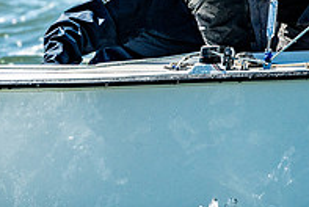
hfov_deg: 1.7
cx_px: 60
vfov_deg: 1.1
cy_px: -79
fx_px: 10504
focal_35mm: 1222
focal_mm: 400
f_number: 11
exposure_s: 1/2000
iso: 1250
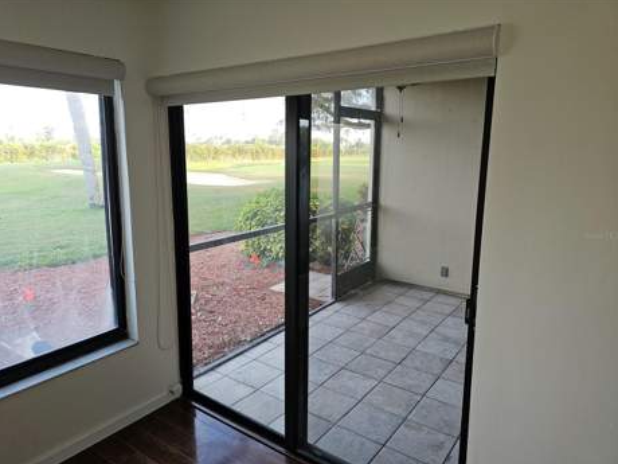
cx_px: 298
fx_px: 428
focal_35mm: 24
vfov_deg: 56.8
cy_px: 235
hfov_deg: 71.6
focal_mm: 6.3
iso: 40
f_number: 1.7
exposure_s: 1/60
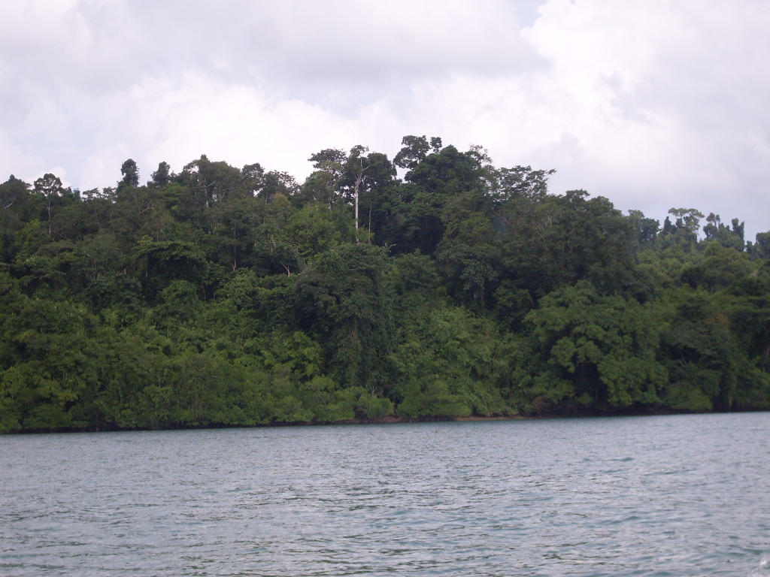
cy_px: 288
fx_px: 2046
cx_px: 385
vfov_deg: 16.1
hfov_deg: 21.3
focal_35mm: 92
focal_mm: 15.3
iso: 80
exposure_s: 1/500
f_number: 4.4
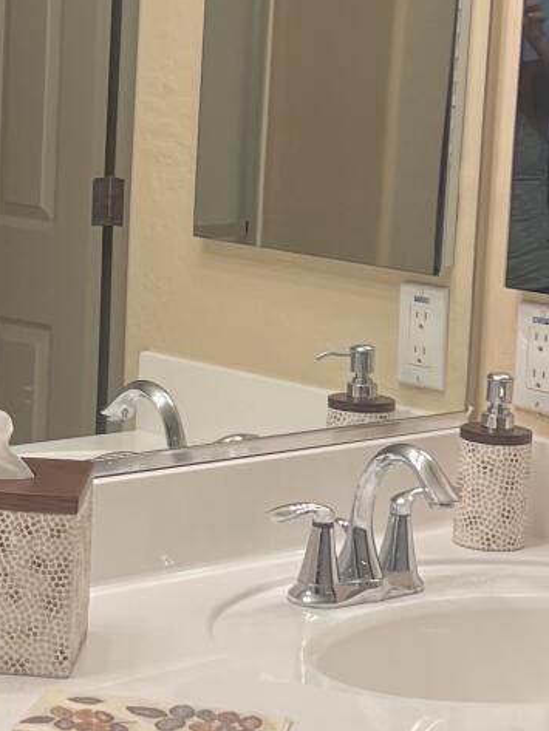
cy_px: 277
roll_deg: -2.2
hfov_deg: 13.4
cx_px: 125
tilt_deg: -8.9
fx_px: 2325
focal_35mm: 110
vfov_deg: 17.9
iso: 64
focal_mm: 5.7
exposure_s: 1/120
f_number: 1.5
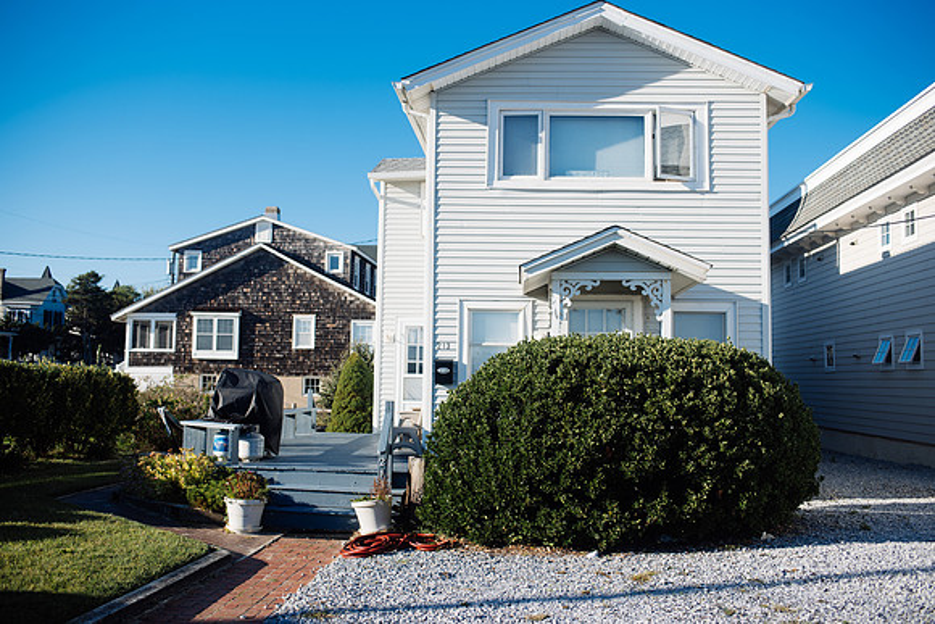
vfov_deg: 37.9
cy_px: 312
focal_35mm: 35
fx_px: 909
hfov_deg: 54.4
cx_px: 468
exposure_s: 1/1250
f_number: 2.8
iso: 100
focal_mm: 35
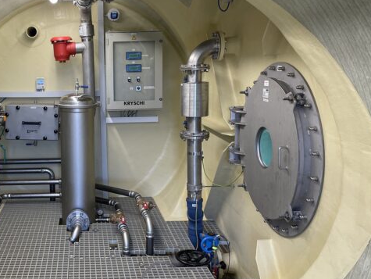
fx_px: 450
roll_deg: +1.5
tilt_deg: -7.2
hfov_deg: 42.9
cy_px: 121
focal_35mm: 42
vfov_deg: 34.3
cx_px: 79
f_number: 1.6
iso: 80
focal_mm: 4.2
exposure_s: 1/100
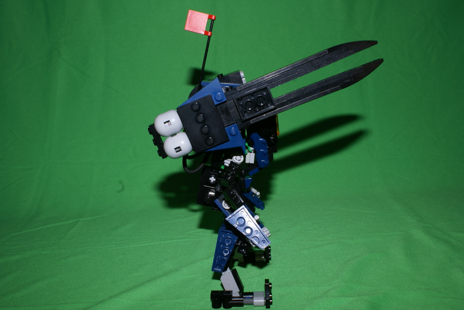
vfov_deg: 34.2
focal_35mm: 39
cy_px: 155
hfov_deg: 49.6
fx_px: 503
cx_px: 232
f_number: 22
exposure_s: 1/60
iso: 100
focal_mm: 26
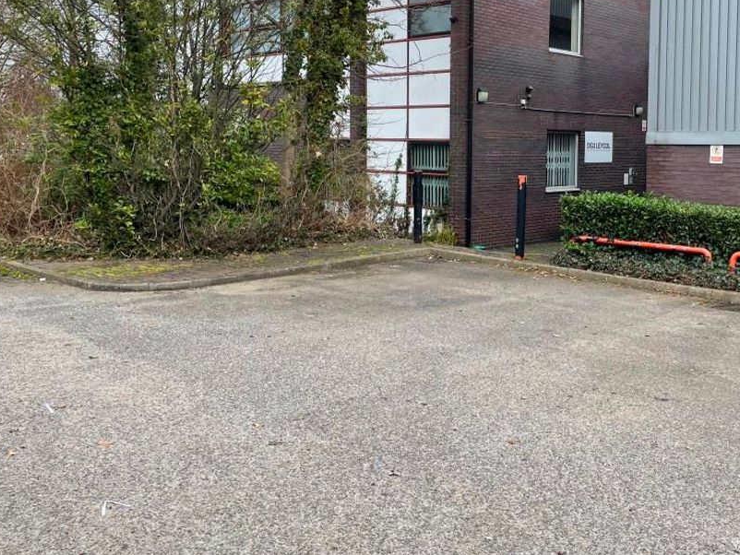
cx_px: 499
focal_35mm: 36
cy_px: 183
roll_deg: -0.6
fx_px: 770
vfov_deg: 39.2
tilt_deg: -1.3
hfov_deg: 50.3
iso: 32
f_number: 1.6
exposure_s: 1/739
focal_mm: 4.2
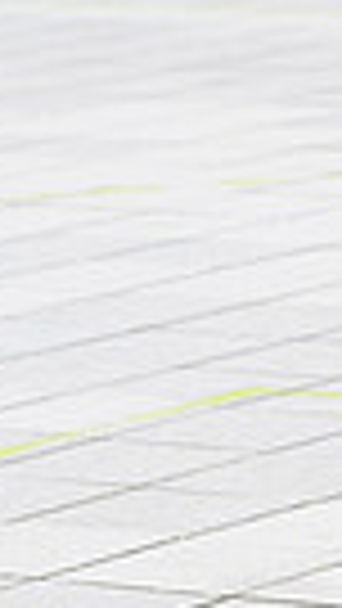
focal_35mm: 379
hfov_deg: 3.2
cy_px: -104
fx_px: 6106
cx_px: 732
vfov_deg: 5.7
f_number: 3.5
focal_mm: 70
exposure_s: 1/2500
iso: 400
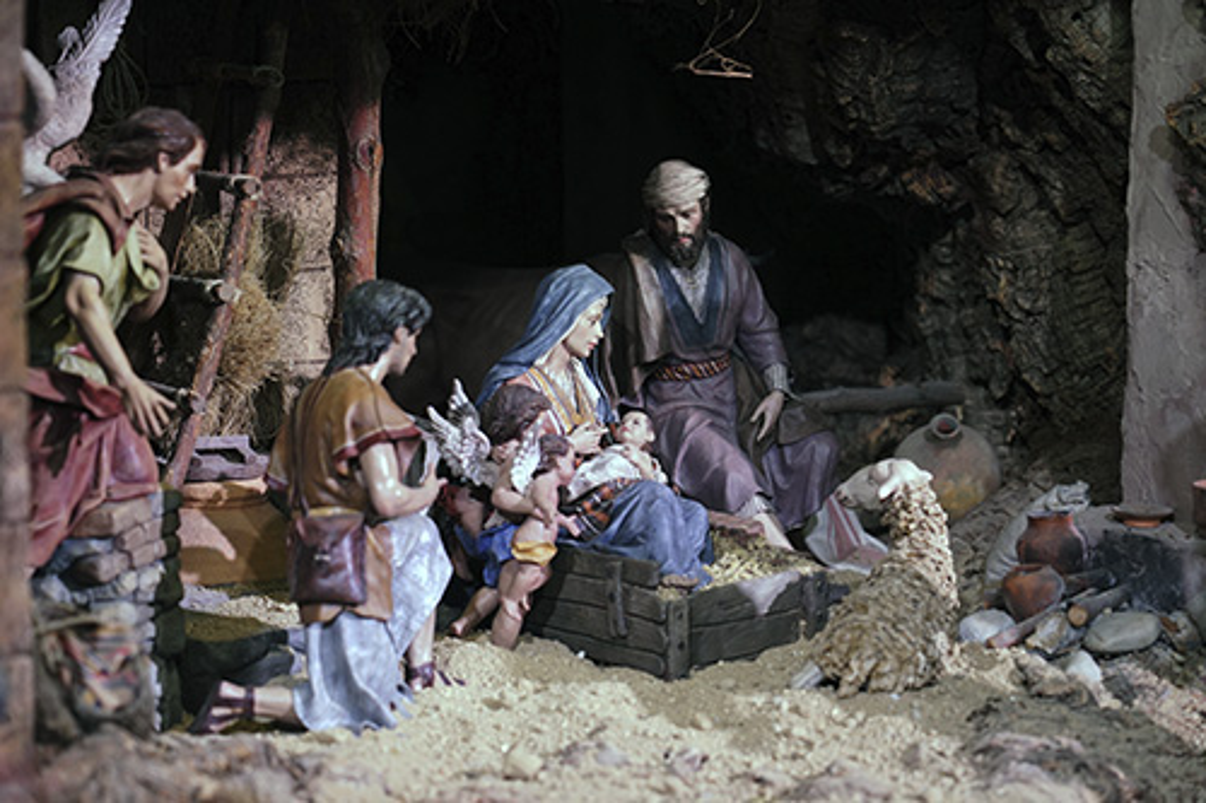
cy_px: 402
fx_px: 3516
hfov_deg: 19.5
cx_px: 603
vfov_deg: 13.0
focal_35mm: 105
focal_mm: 105
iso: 2500
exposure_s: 1/250
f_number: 4.5
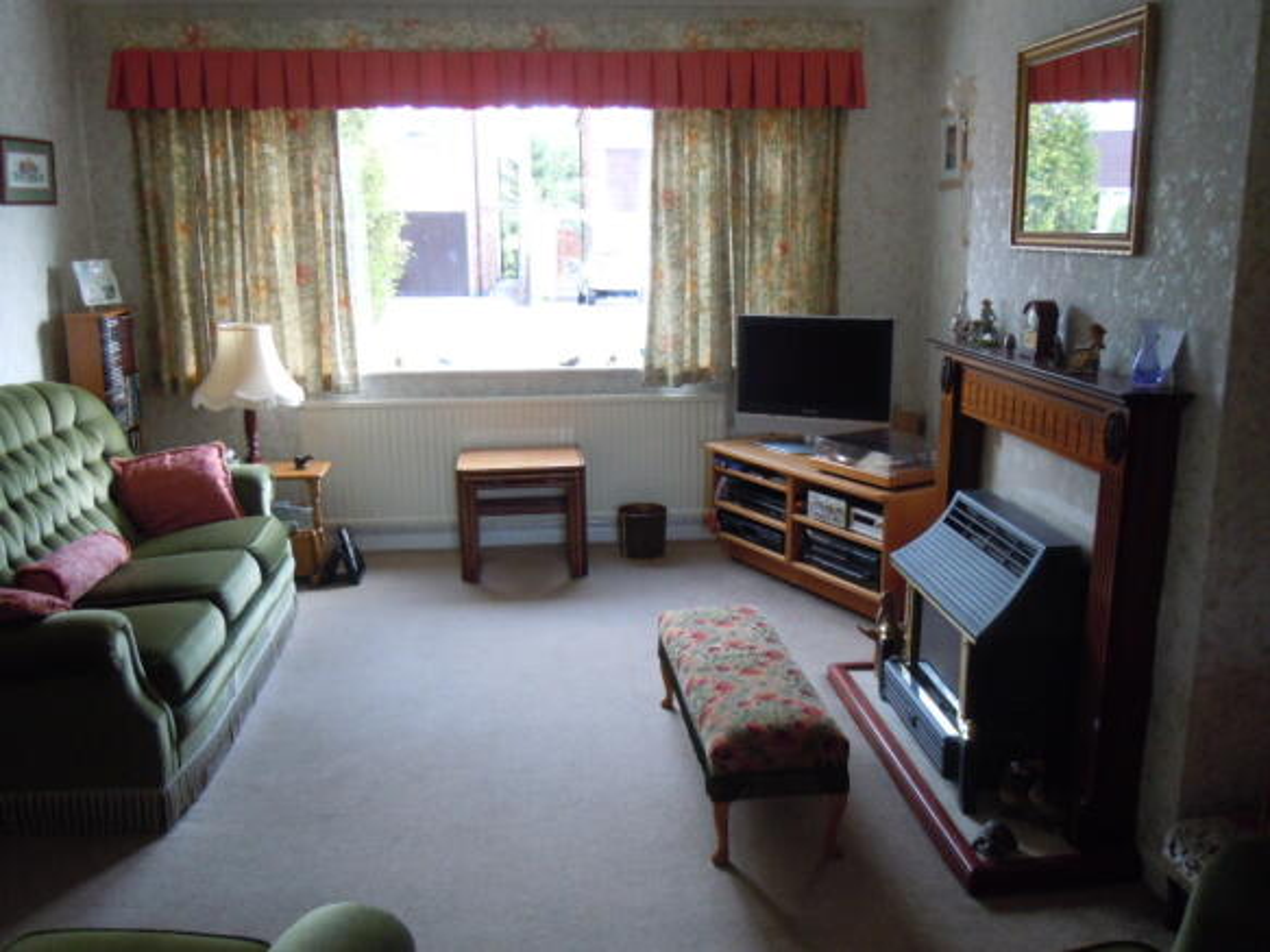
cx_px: 635
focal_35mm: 30
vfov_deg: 46.8
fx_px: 1100
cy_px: 476
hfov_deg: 60.0
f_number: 3.5
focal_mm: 5.4
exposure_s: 1/60
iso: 400
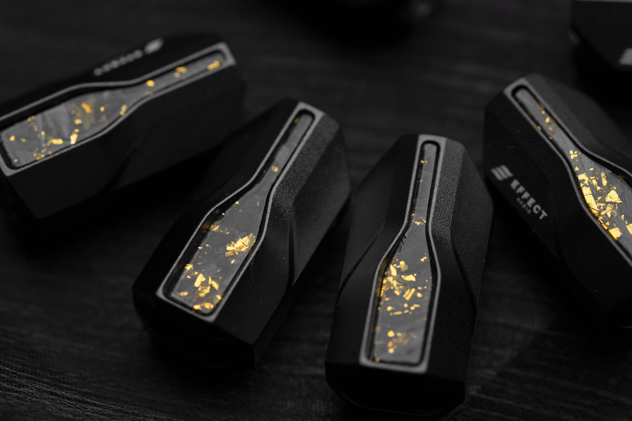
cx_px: 316
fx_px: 1580
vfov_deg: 15.2
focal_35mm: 90
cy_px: 210
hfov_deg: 22.6
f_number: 5.6
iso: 400
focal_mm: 90
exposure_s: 1/125
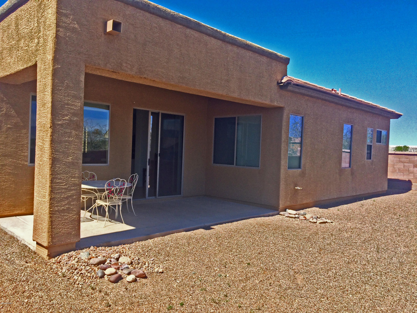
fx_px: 349
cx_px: 208
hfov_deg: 61.7
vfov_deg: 48.2
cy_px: 156
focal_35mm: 29
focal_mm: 4.15
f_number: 2.2
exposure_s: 1/1053
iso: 32
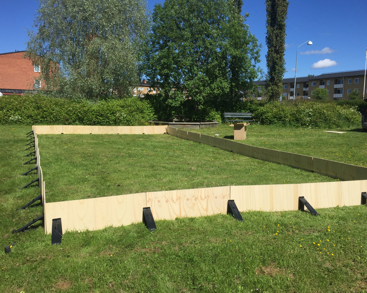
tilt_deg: -5.6
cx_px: 187
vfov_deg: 47.1
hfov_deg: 57.2
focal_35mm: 31
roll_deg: -1.6
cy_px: 146
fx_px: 337
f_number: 2.2
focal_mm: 4.15
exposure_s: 1/3049
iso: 32
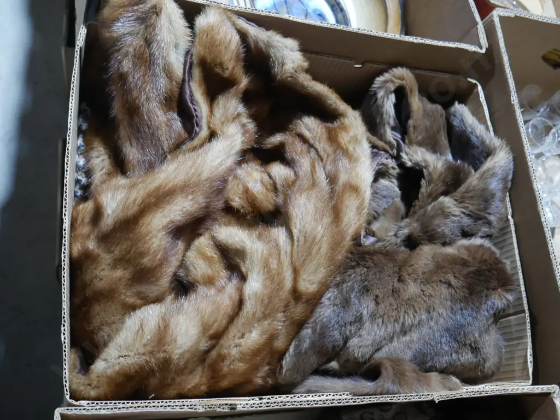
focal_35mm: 38
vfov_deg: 37.7
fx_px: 615
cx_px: 280
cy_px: 210
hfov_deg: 49.0
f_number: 4.1
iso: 800
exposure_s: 1/60
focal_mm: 19
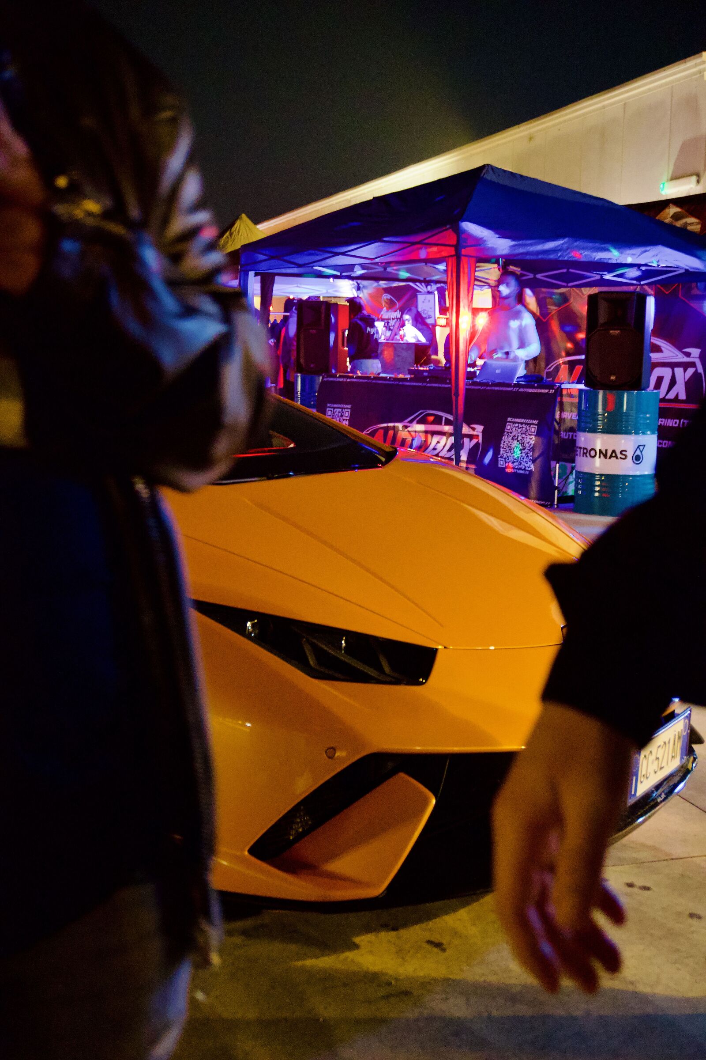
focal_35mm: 44
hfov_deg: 30.8
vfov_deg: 45.0
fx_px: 1280
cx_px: 353
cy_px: 530
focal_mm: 29
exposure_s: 1/13
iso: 6400
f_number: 4.5
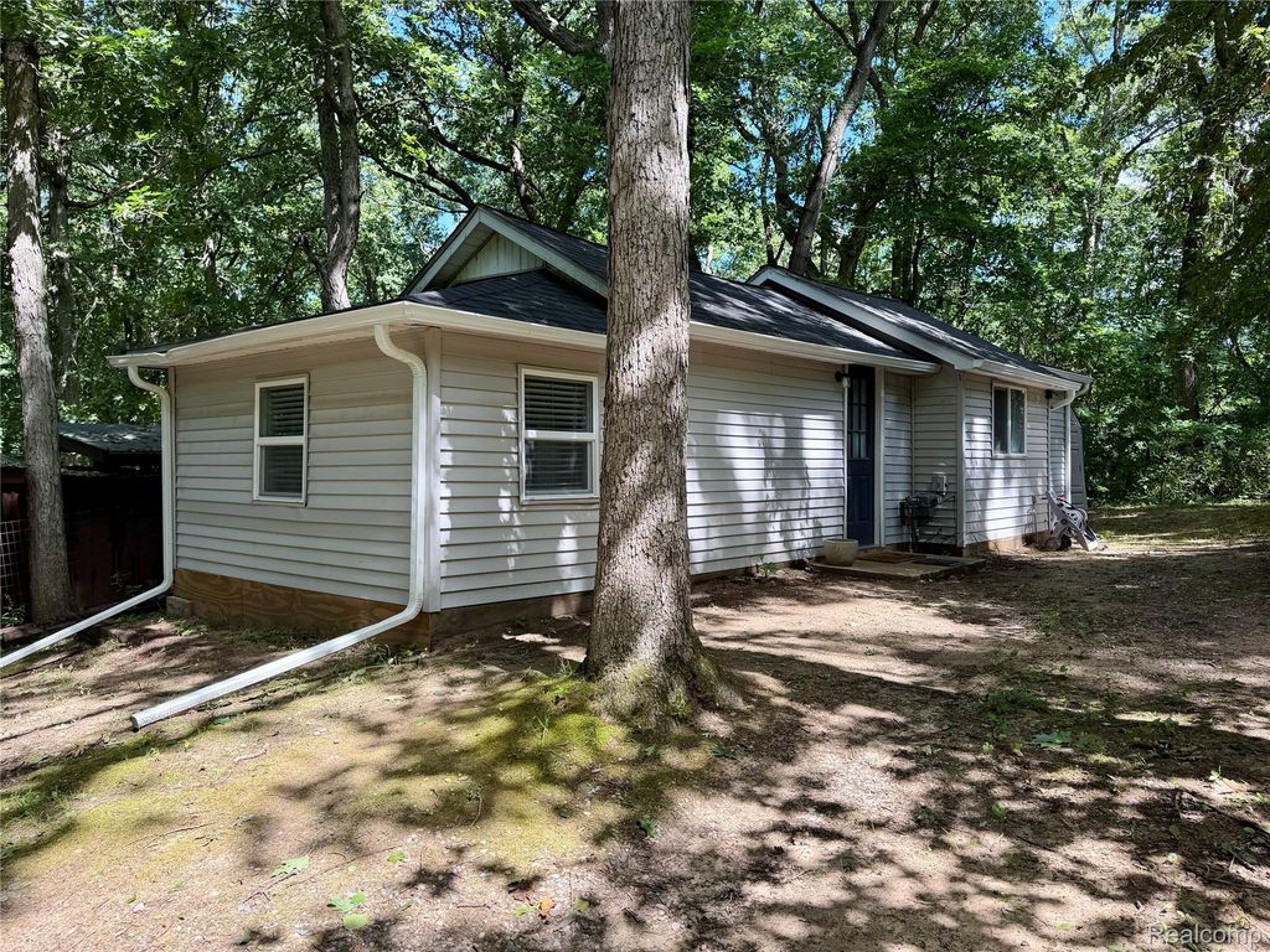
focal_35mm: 24
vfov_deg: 56.8
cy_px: 476
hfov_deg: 71.6
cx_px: 635
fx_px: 881
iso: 100
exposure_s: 1/805
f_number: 1.78
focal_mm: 6.76
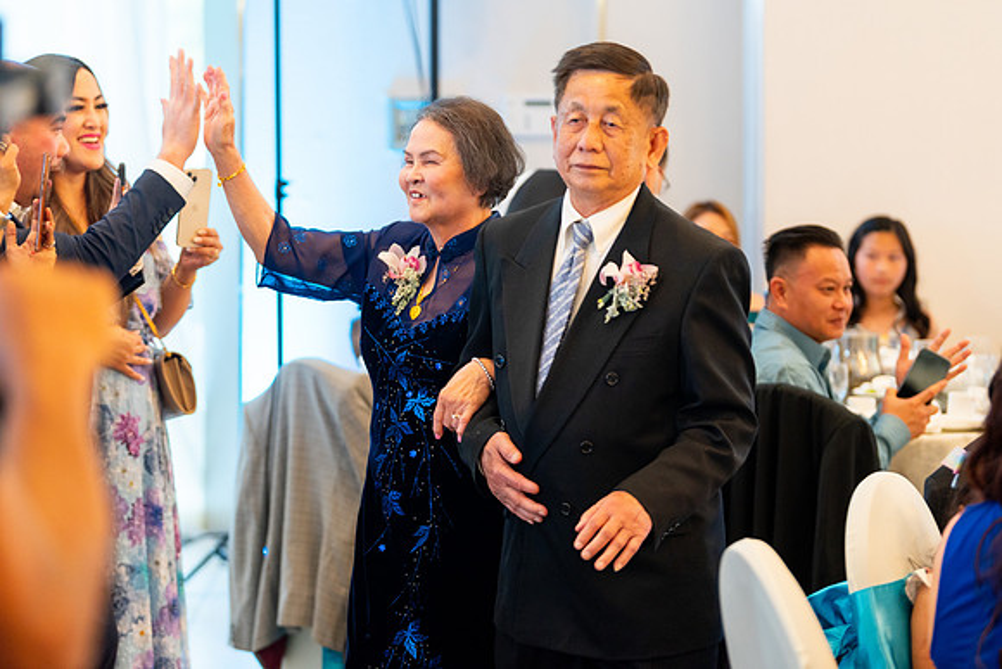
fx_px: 2840
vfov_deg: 13.4
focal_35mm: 102
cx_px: 501
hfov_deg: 20.0
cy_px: 334
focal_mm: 102
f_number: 2.8
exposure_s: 1/125
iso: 800
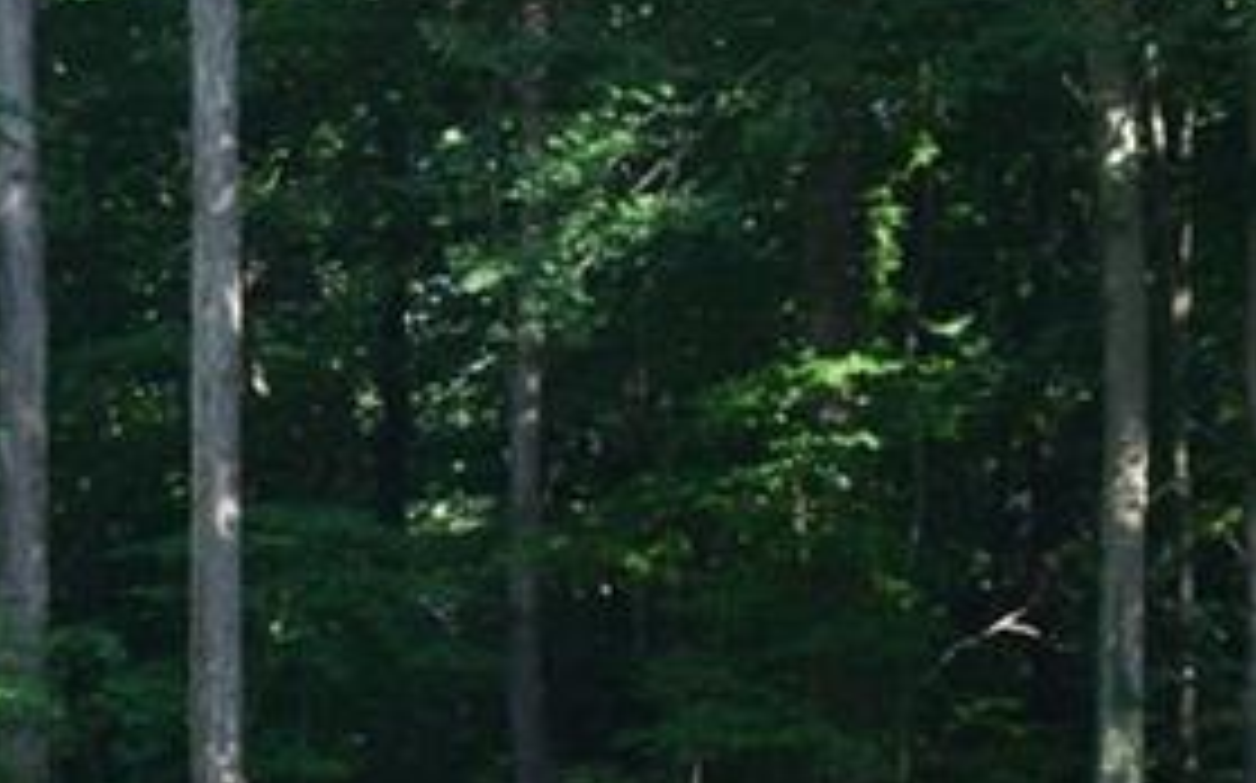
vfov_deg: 6.9
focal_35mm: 191
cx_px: -486
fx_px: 6534
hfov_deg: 10.7
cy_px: 536
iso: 400
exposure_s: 1/160
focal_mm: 34
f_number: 9
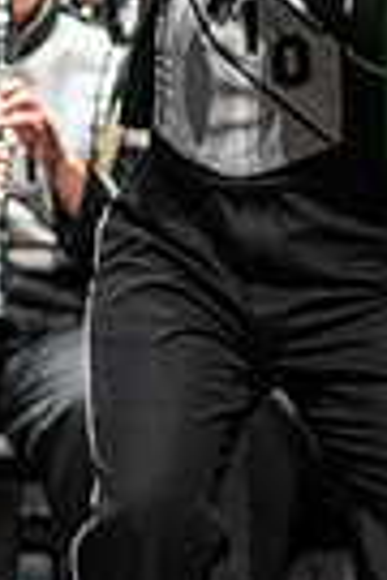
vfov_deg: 1.6
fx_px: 20751
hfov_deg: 1.1
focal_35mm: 1287
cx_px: 710
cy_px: 95
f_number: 5.6
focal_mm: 300
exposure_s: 1/400
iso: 5000
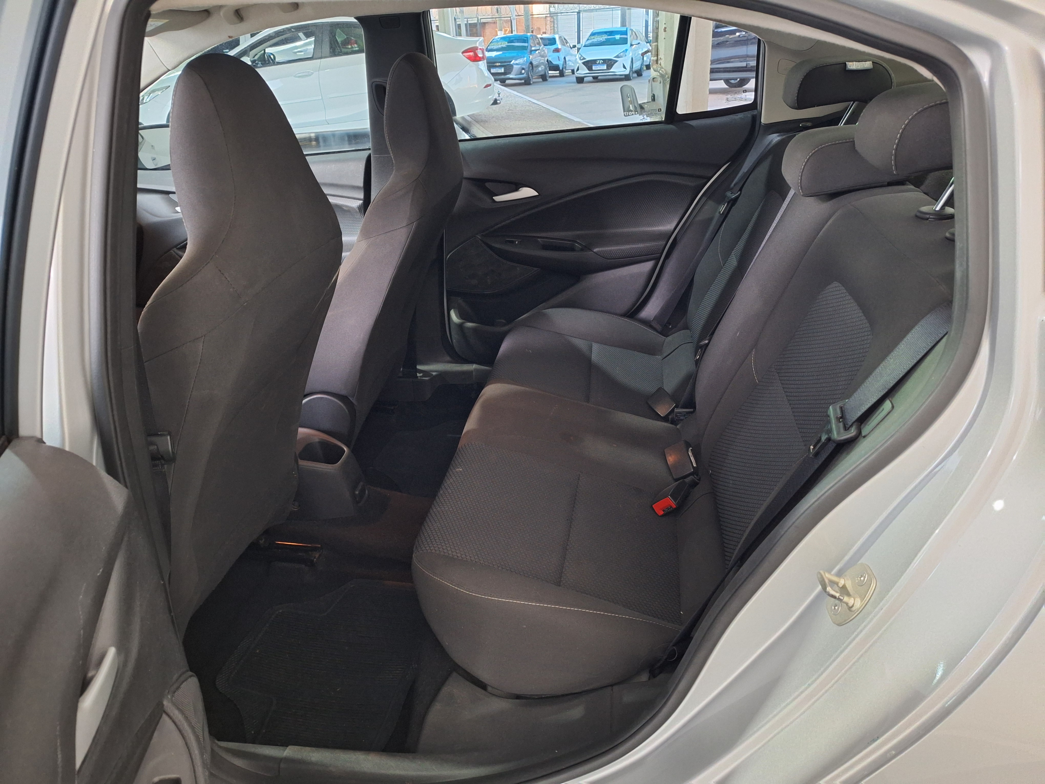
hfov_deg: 73.9
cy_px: 392
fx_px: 694
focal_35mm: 23
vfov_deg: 58.9
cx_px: 522
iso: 640
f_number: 1.8
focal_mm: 5.54
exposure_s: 1/20
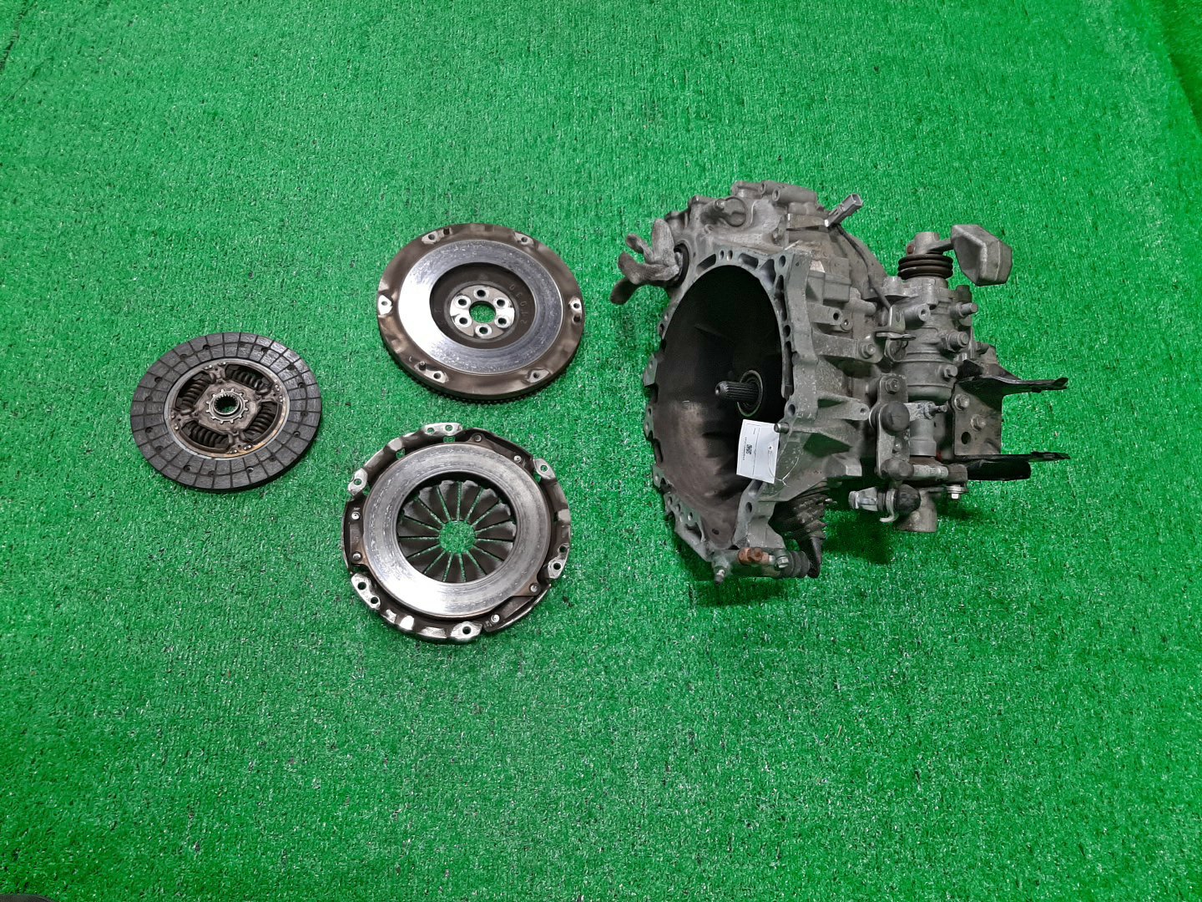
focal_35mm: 26
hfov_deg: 67.3
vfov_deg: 53.1
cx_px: 601
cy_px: 451
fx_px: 903
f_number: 1.7
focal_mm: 3.93
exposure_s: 1/50
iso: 77
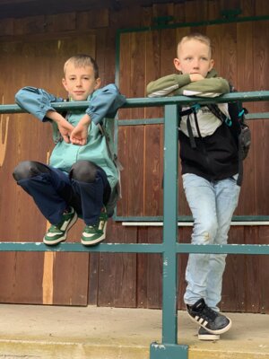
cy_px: 180
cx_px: 134
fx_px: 539
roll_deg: -1.8
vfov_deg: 36.8
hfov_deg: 28.0
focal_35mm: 52
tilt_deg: +9.5
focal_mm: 6
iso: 100
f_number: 2.4
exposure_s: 1/122
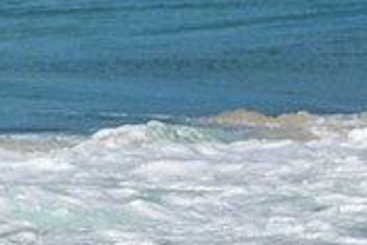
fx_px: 37431
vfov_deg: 0.4
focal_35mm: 3672
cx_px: 718
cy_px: 321
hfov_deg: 0.6
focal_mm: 800
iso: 560
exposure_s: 1/2000
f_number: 11
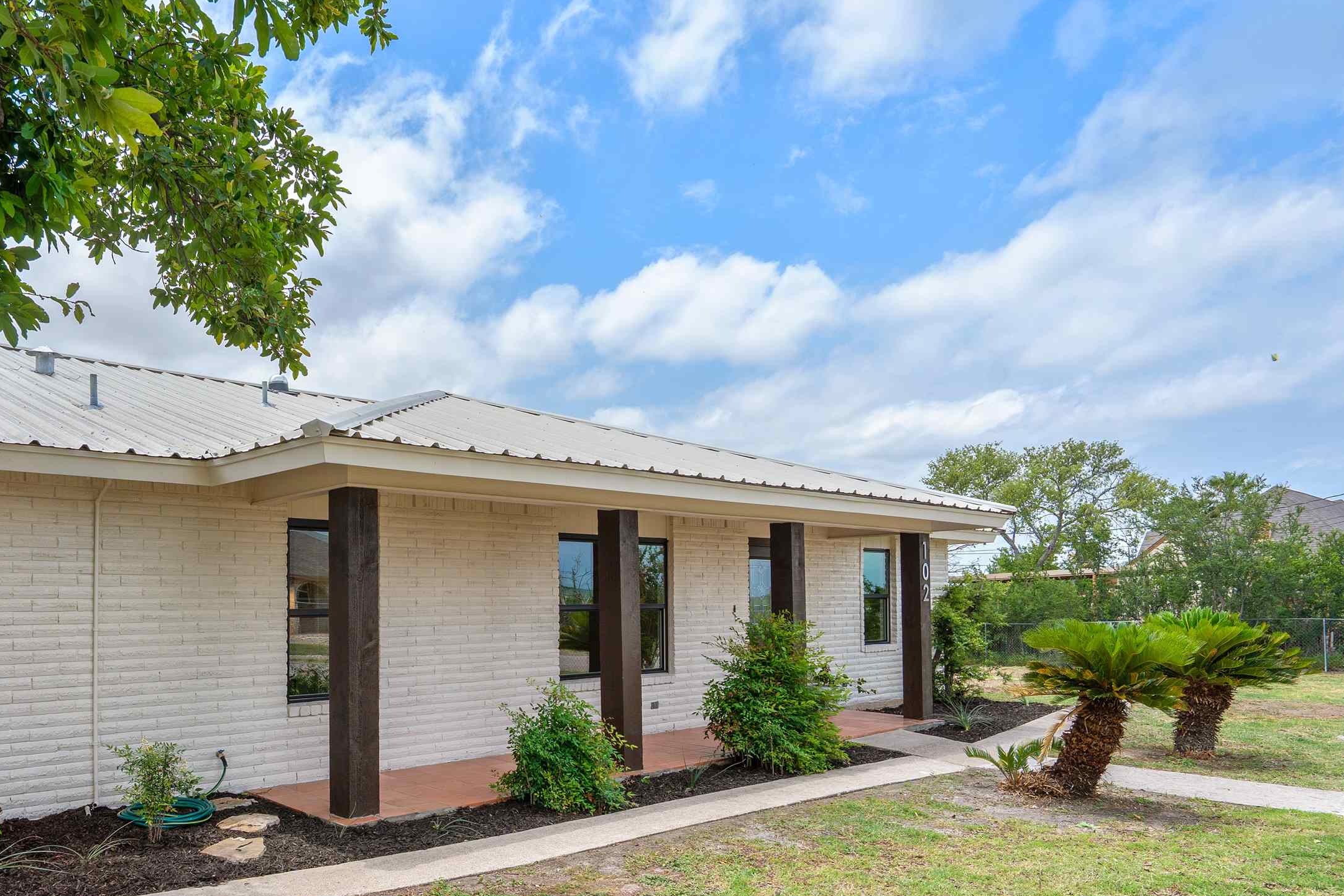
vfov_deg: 47.3
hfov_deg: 65.7
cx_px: 456
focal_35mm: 27
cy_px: 586
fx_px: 1008
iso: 200
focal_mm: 19
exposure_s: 1/400
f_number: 7.1
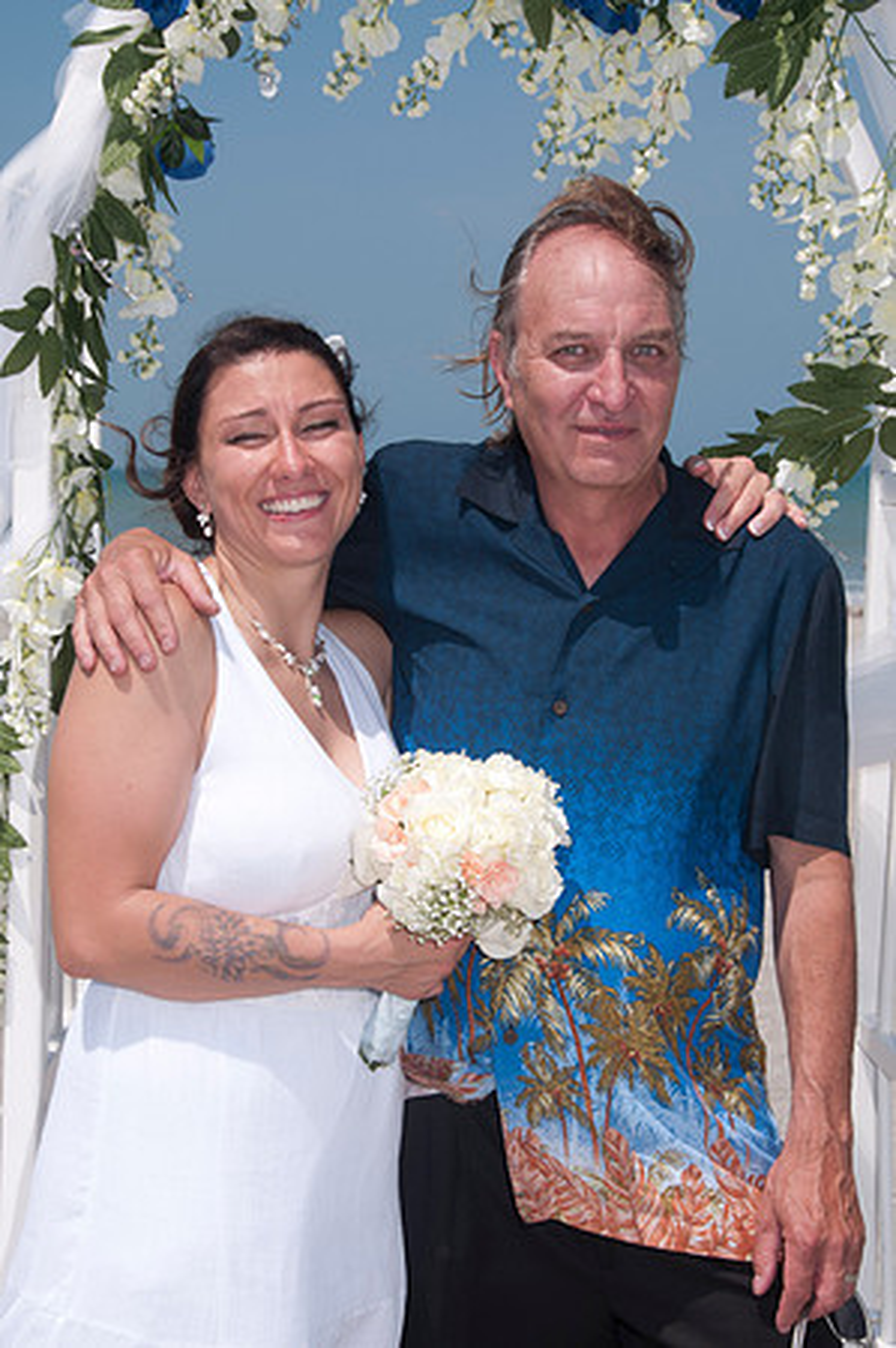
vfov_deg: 24.6
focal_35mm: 82
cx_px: 448
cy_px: 674
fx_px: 3087
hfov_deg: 16.5
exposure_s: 1/250
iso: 100
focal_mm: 55
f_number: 13
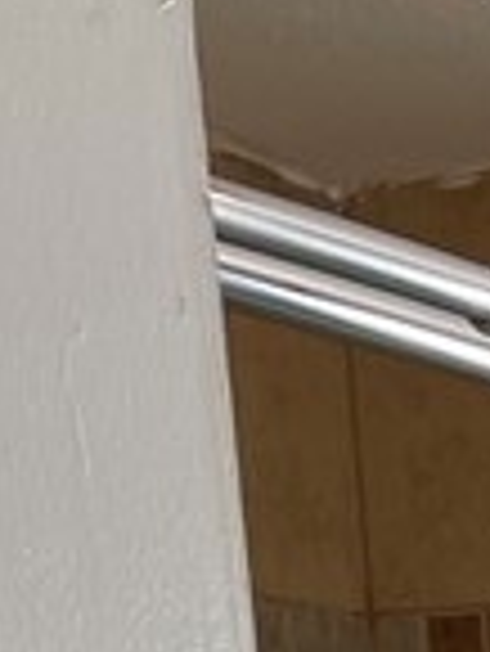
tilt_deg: -14.1
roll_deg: +2.9
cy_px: 2059
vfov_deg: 8.8
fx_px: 3317
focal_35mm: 176
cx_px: 1164
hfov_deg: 7.9
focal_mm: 5.1
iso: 50
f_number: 1.6
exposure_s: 1/121
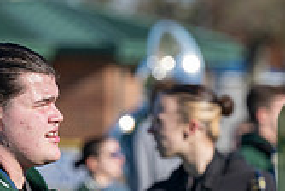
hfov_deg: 3.2
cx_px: 406
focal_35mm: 642
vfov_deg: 2.2
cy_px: 177
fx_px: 5091
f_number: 5
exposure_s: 1/2000
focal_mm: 185
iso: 250
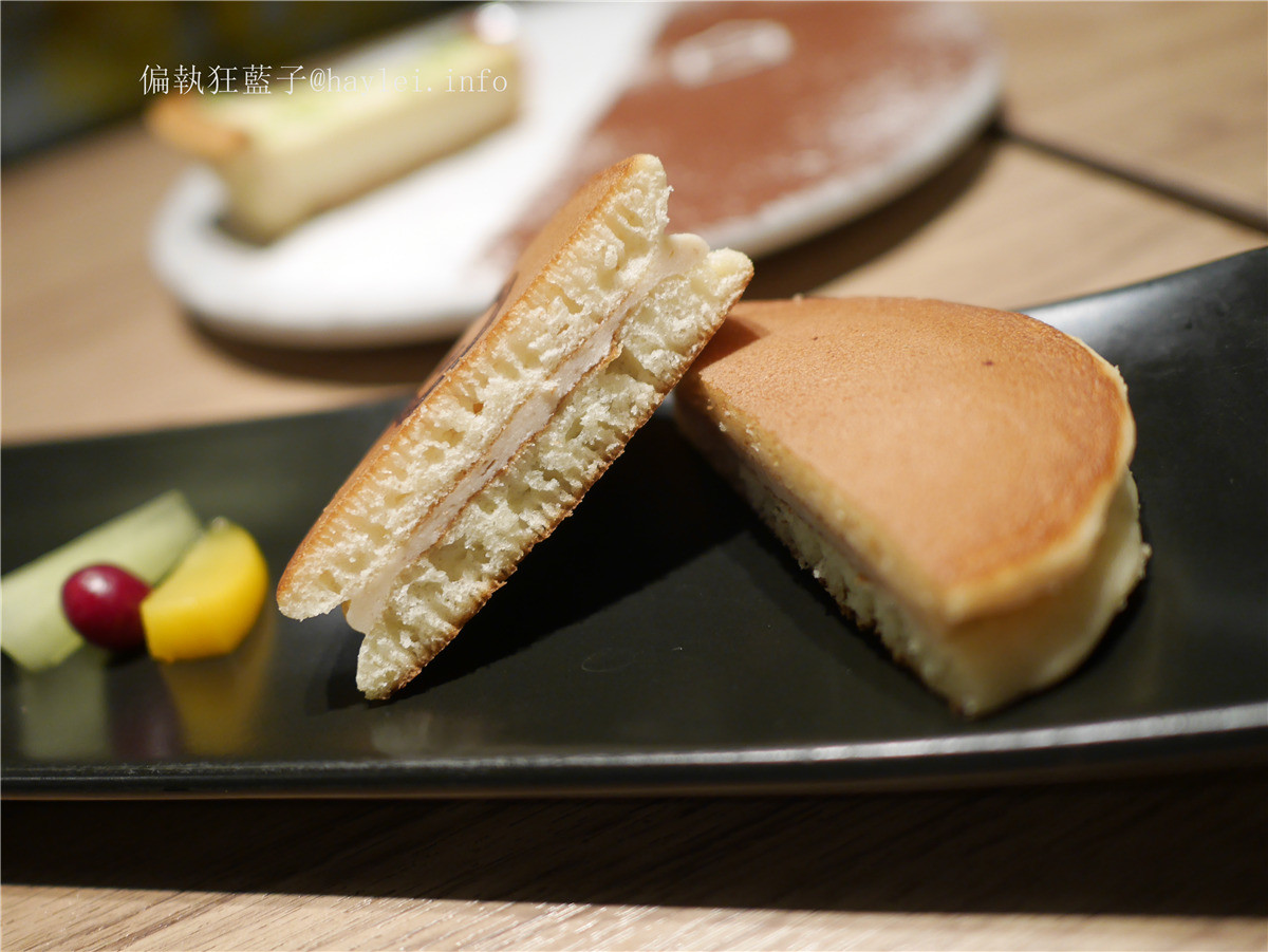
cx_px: 634
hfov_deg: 59.9
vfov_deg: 46.8
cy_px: 476
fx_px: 1099
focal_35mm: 30
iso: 640
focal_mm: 15
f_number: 1.7
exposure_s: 1/60
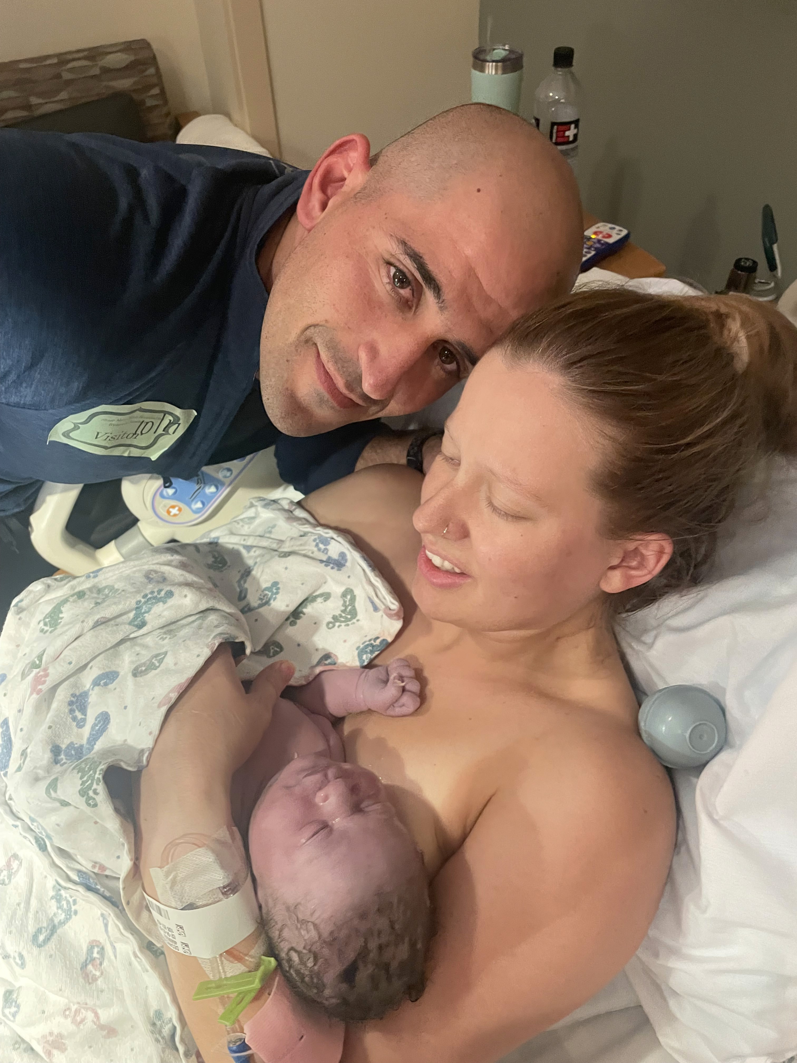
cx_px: 398
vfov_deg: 67.3
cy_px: 532
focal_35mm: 26
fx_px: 798
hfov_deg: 53.1
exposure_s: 1/40
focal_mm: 4.2
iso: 500
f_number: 1.6
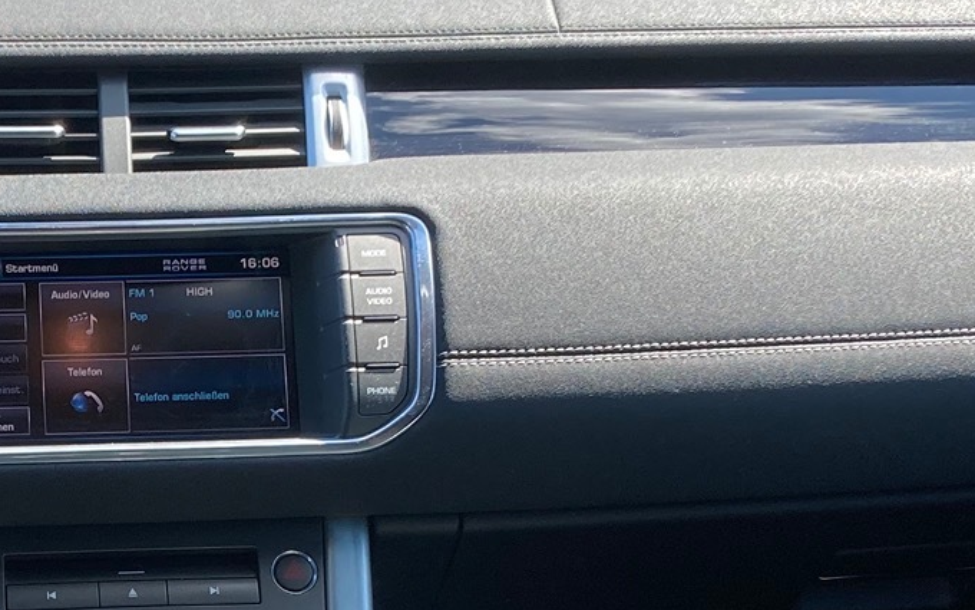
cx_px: 87
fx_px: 2338
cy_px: 620
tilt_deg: -28.3
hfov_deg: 22.9
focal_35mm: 88
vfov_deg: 14.6
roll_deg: +0.1
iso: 20
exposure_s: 1/257
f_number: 1.8
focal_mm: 3.99
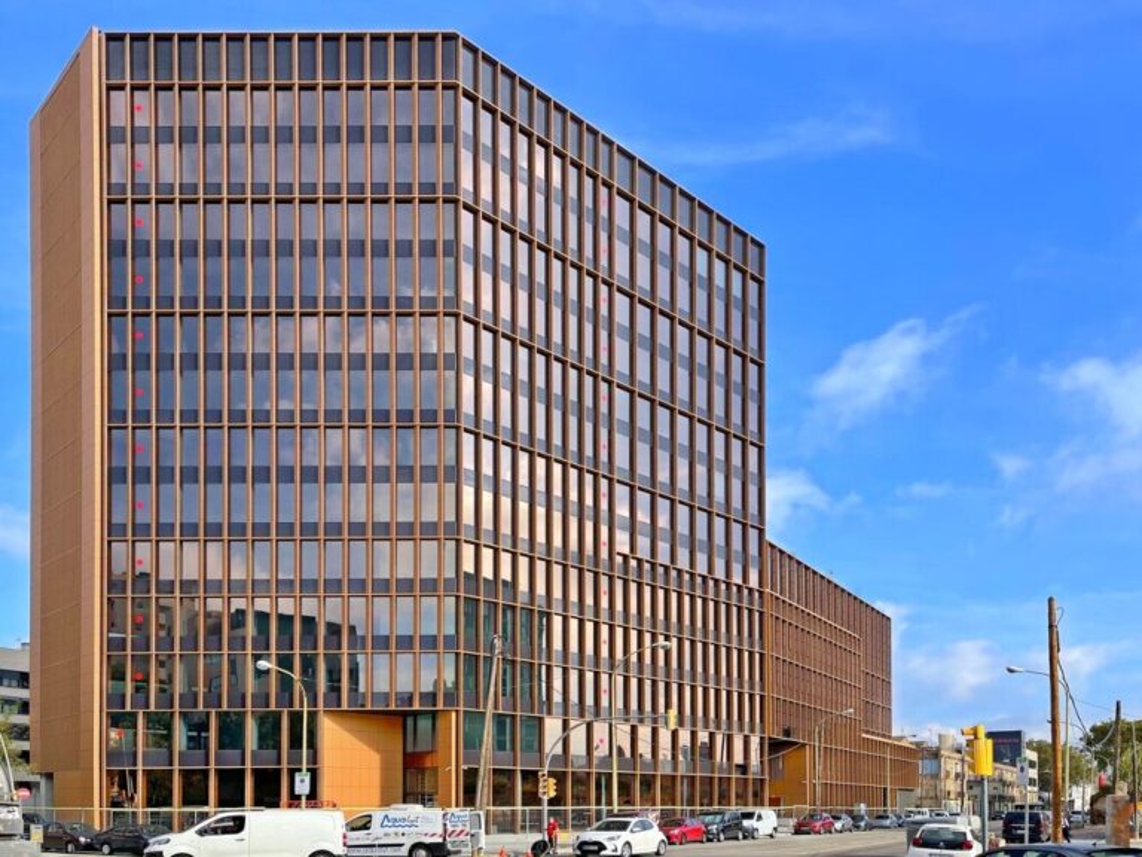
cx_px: 571
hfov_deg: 67.3
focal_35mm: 26
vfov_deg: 53.1
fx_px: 858
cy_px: 428
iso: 32
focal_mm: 5.1
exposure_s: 1/1976
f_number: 1.6
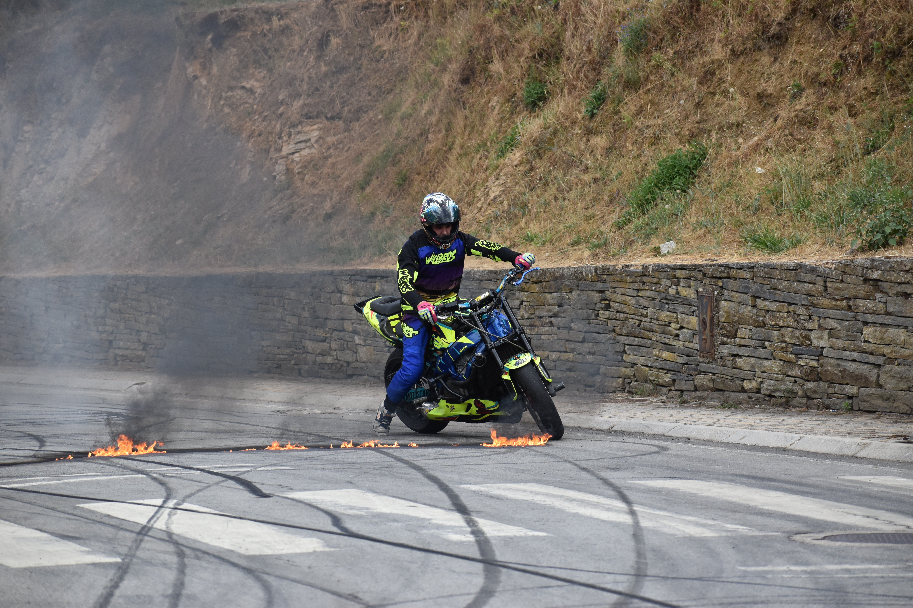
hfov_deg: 11.2
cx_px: 456
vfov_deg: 7.5
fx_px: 4641
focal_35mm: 183
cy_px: 304
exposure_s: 1/1000
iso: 560
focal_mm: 122
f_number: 4.8
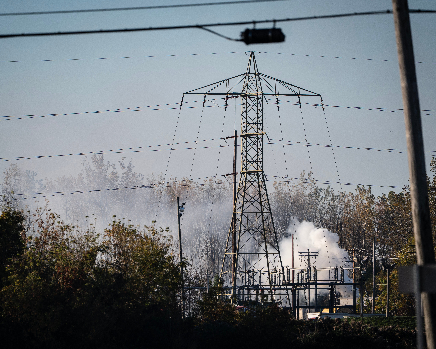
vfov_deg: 3.4
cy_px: 175
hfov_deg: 4.3
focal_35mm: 451
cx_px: 196
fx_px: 5820
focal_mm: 400
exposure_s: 1/2500
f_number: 5.6
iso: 500
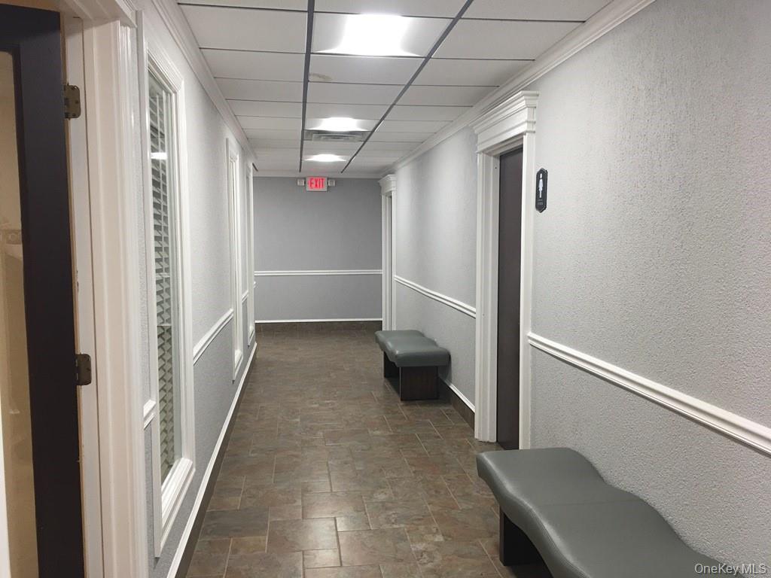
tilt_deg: -3.2
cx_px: 386
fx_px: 646
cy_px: 289
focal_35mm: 29
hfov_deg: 61.7
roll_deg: -0.6
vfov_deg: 48.2
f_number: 2.2
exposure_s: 1/30
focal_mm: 4.15
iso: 32
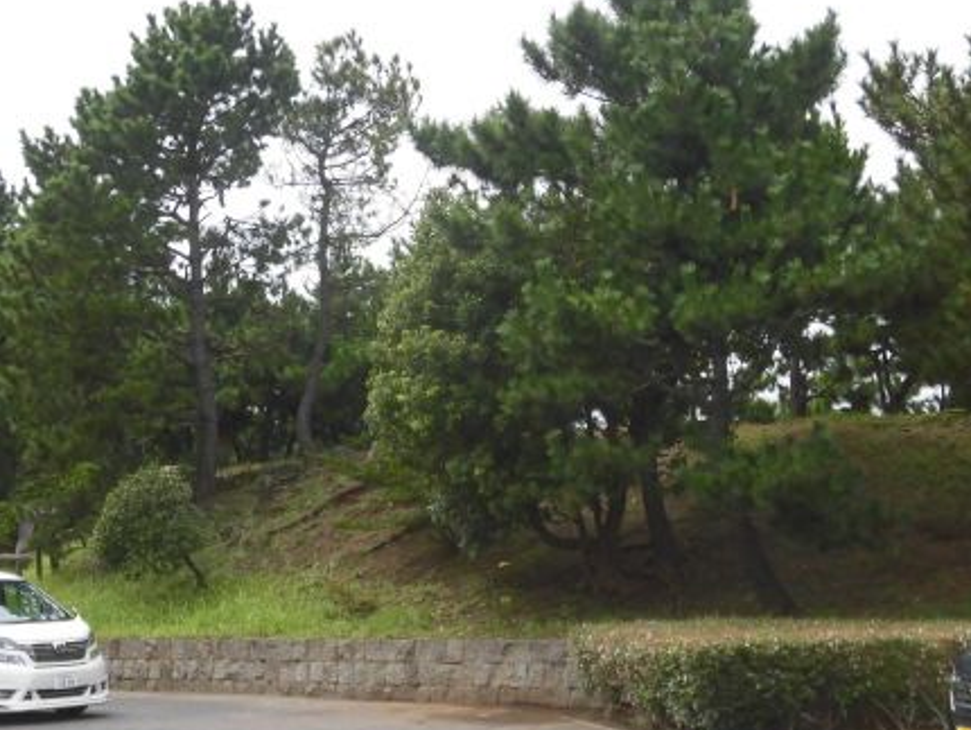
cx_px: 431
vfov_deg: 22.9
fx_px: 1796
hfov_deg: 30.2
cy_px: 294
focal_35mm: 64
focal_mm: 7.72
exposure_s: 1/800
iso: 100
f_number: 3.8
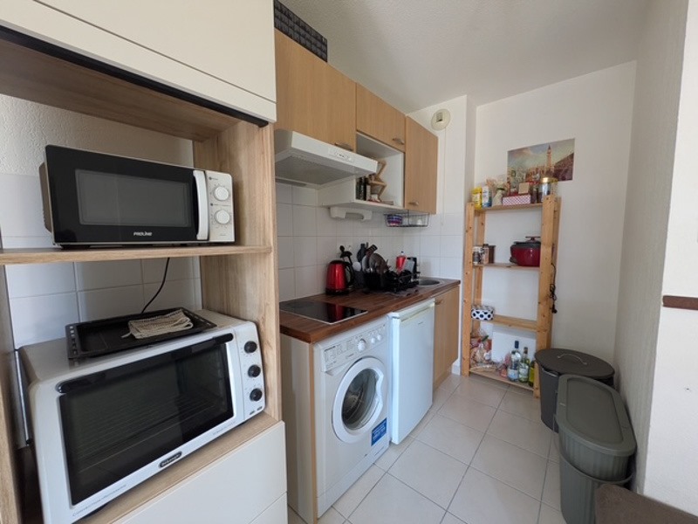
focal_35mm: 14
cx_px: 349
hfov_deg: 102.1
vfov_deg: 85.7
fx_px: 282
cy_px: 262
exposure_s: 1/33.3
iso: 223
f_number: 2.2
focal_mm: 1.85
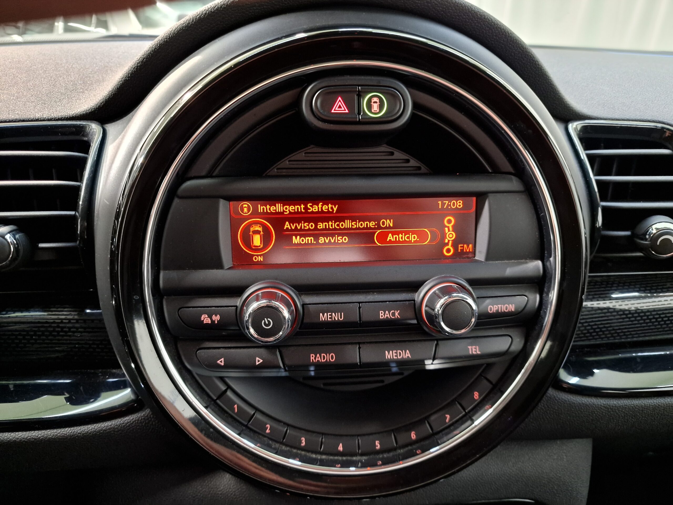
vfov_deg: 58.9
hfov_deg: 73.9
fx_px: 447
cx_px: 336
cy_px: 252
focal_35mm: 23
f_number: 1.8
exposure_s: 1/14
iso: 400
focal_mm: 6.4
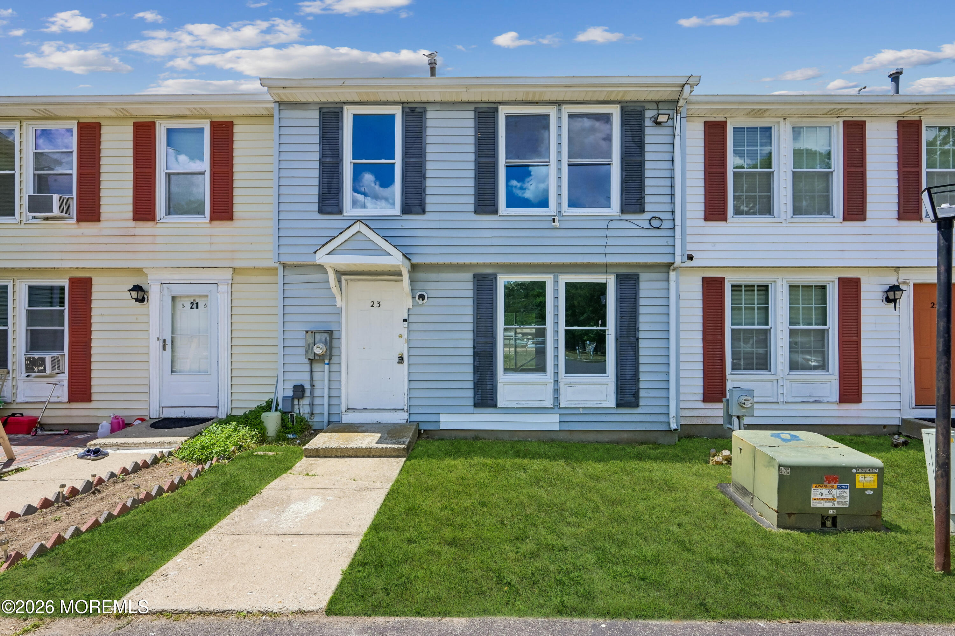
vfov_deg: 72.1
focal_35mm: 16
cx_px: 478
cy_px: 318
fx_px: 438
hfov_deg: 95.0
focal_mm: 16.5
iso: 400
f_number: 11
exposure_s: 1/640
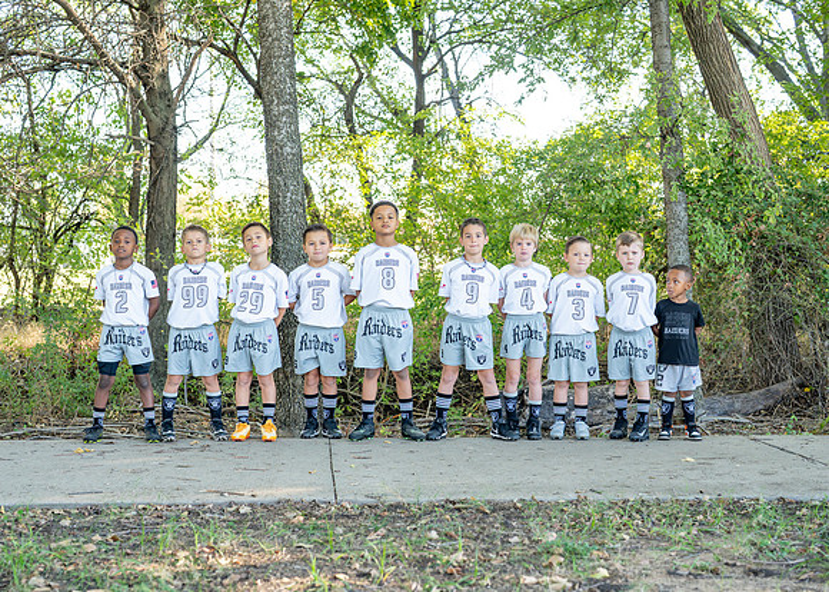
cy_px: 305
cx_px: 431
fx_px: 1340
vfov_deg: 24.9
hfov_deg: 34.4
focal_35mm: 57
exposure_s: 1/640
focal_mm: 50
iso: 1000
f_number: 4
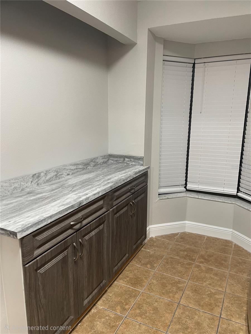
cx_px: 126
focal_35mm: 26
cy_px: 167
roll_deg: +0.4
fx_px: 251
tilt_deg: -9.4
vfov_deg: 67.3
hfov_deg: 53.1
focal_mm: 4.2
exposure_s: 1/60.2
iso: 100
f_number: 1.6
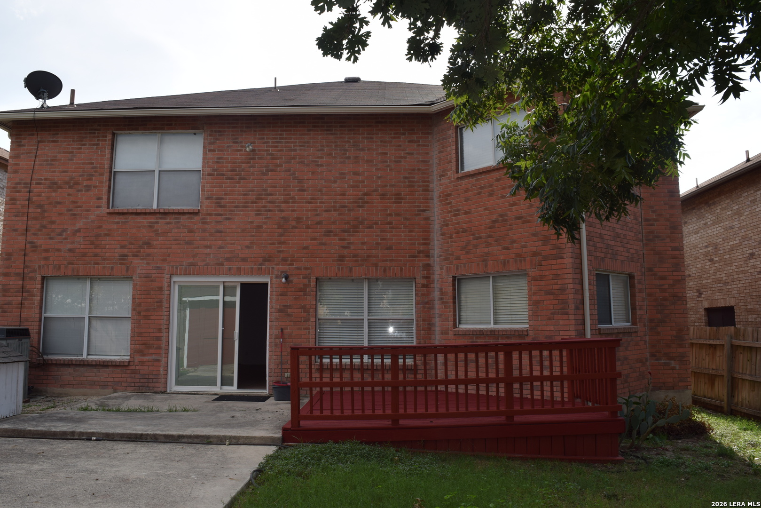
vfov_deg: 47.9
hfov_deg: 67.4
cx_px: 380
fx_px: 571
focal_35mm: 27
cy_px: 254
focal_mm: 18
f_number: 10
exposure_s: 1/200
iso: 100
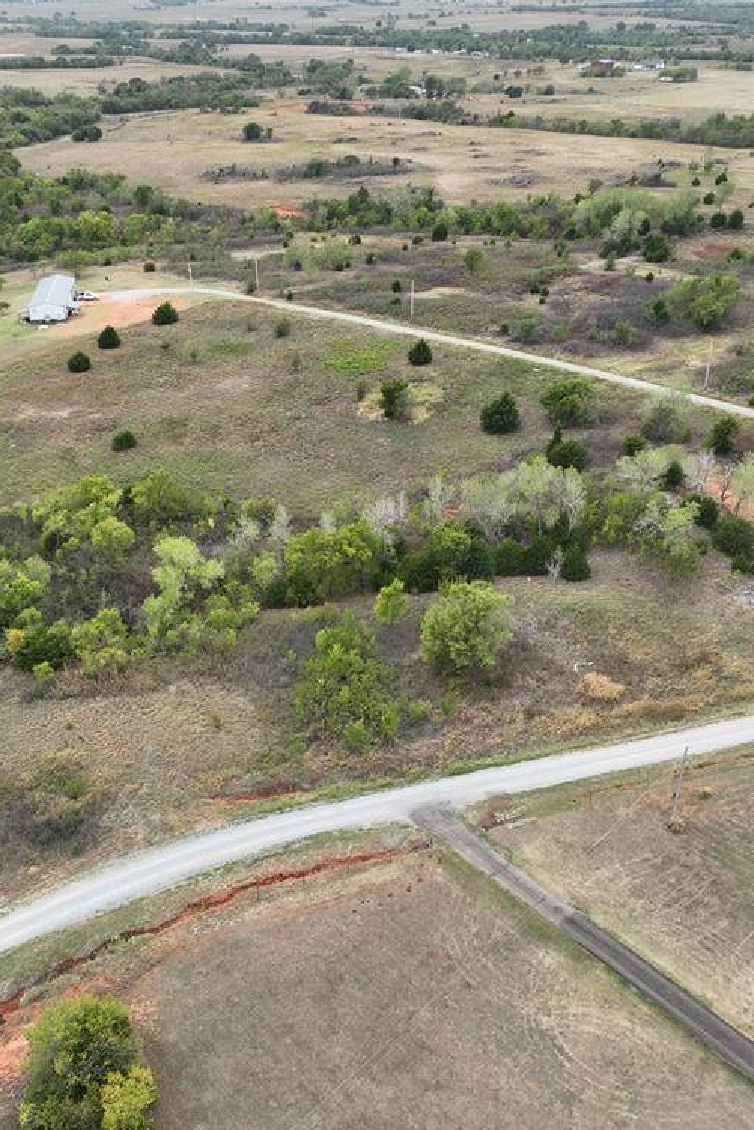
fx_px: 1068
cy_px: 557
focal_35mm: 34
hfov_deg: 38.9
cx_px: 357
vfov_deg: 55.8
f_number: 2.8
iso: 140
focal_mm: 12.29
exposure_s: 1/800
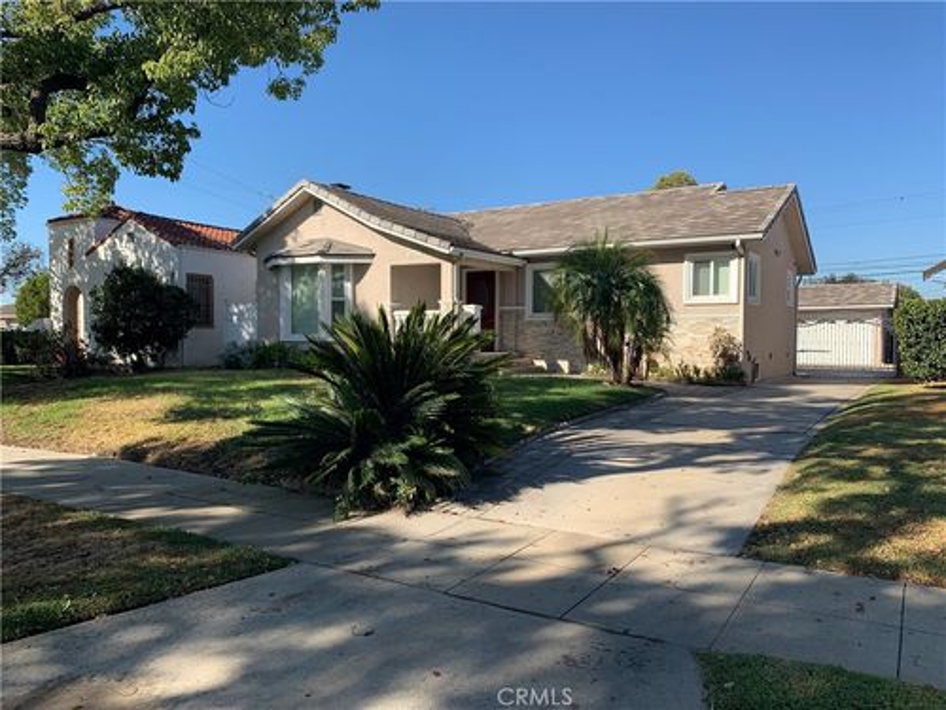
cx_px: 473
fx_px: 711
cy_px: 355
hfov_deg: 67.3
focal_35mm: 26
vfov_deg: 53.1
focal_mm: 4.25
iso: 25
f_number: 1.8
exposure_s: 1/1368
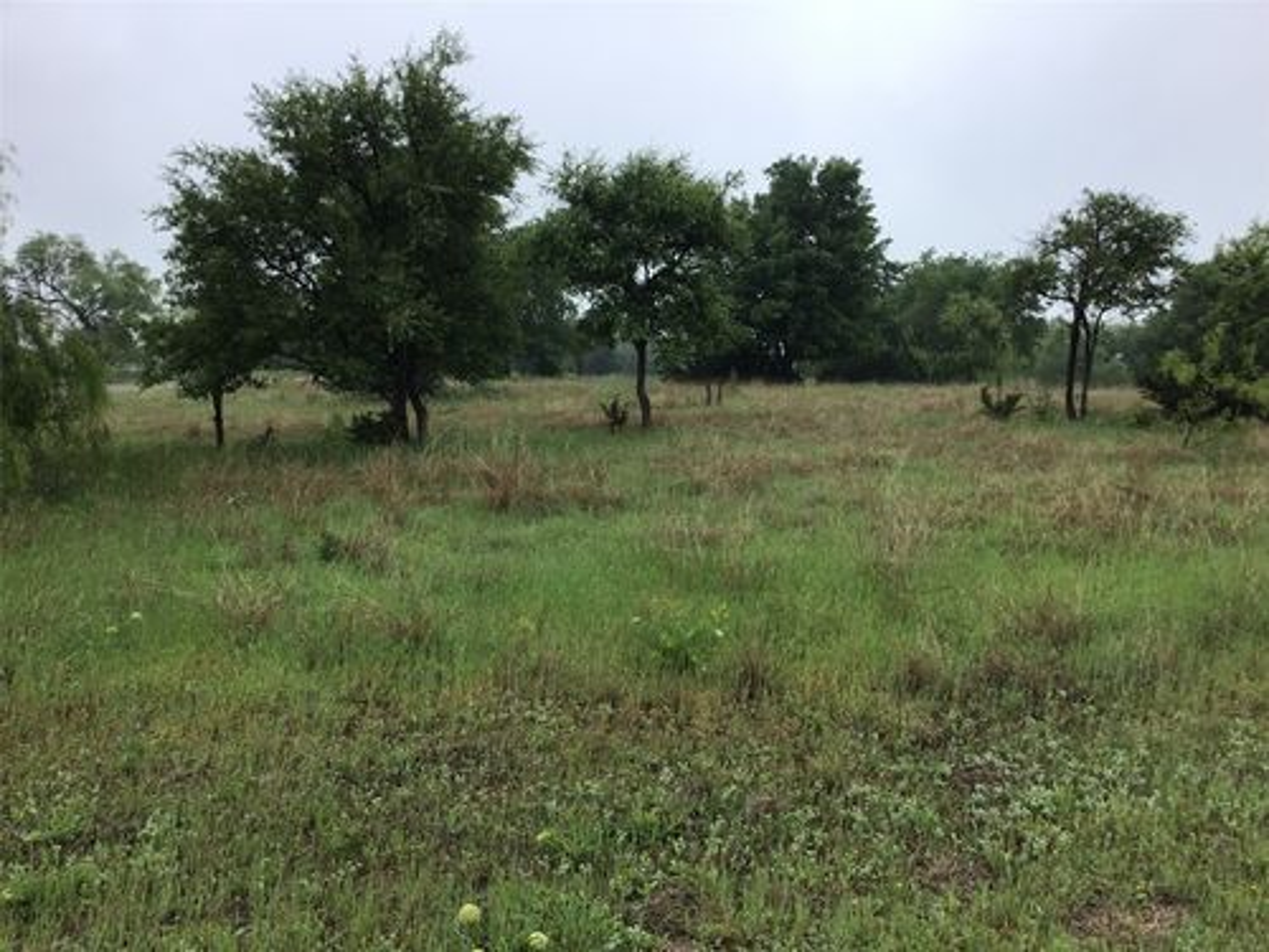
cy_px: 476
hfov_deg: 58.4
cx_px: 634
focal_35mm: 31
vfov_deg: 45.4
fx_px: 1136
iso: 25
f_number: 2.4
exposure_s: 1/413
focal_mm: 3.3
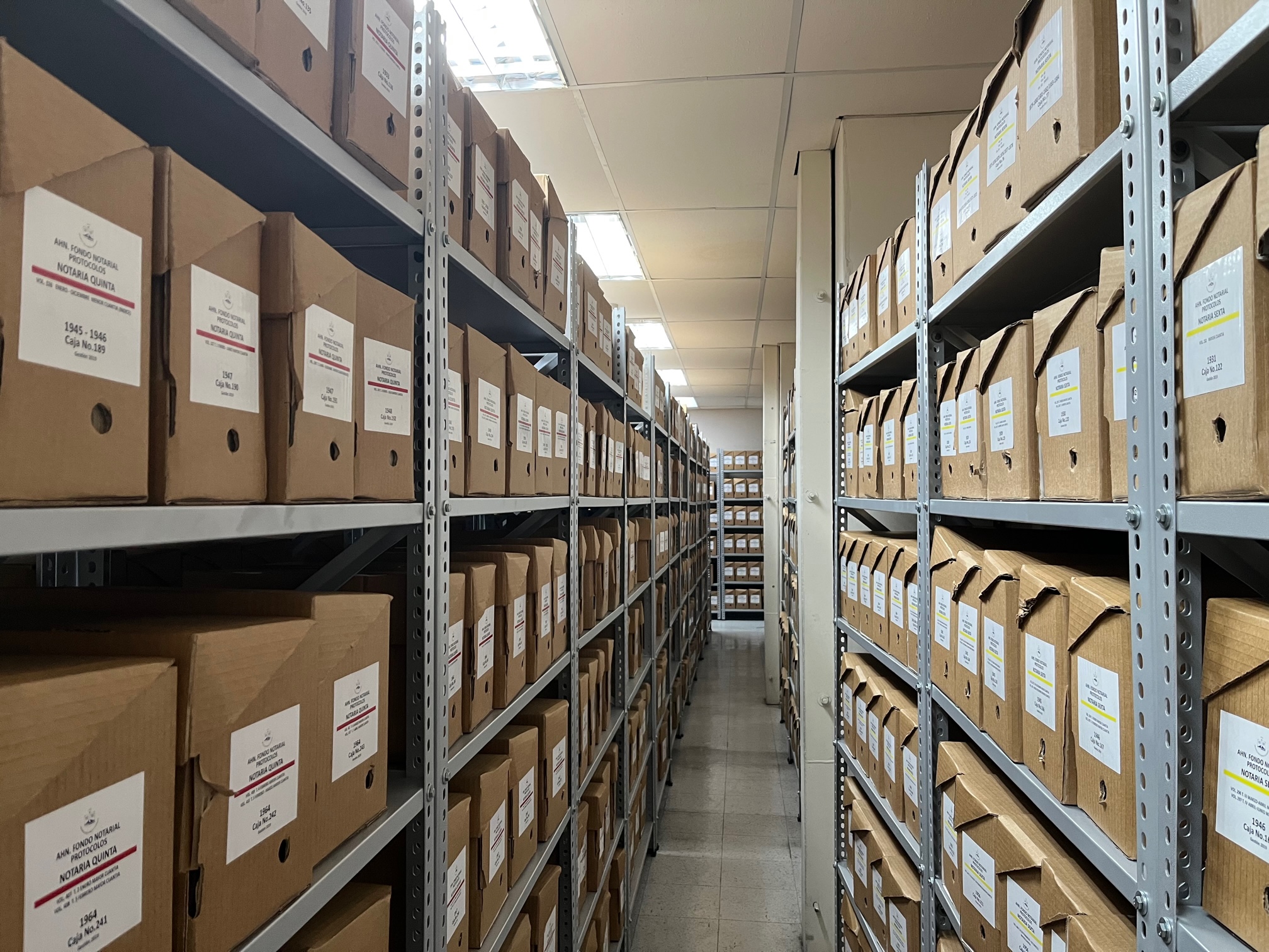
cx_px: 634
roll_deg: +0.2
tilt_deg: +1.0
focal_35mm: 26
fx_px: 953
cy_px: 476
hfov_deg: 67.3
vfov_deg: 53.1
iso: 200
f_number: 1.6
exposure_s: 1/60
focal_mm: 5.1
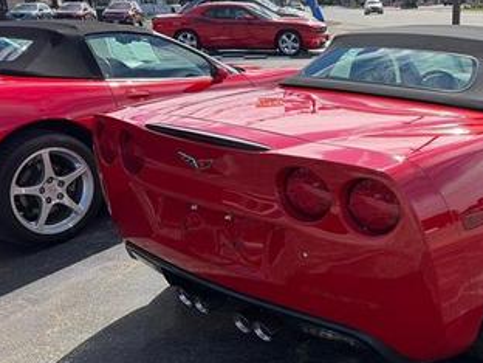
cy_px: 188
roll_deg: +2.8
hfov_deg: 43.0
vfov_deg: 34.3
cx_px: 378
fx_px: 586
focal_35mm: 42
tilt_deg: -18.1
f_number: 1.6
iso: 50
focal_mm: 5.96
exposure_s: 1/2865
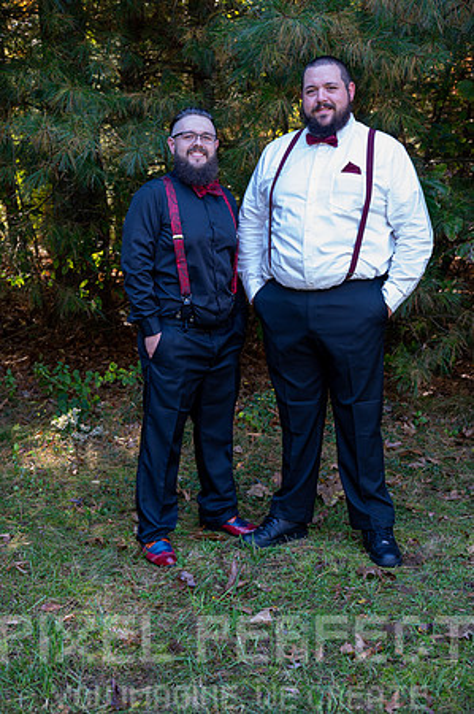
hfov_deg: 24.6
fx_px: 1089
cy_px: 357
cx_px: 237
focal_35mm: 55
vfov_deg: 36.3
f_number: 5.6
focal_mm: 55
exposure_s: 1/60
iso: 720
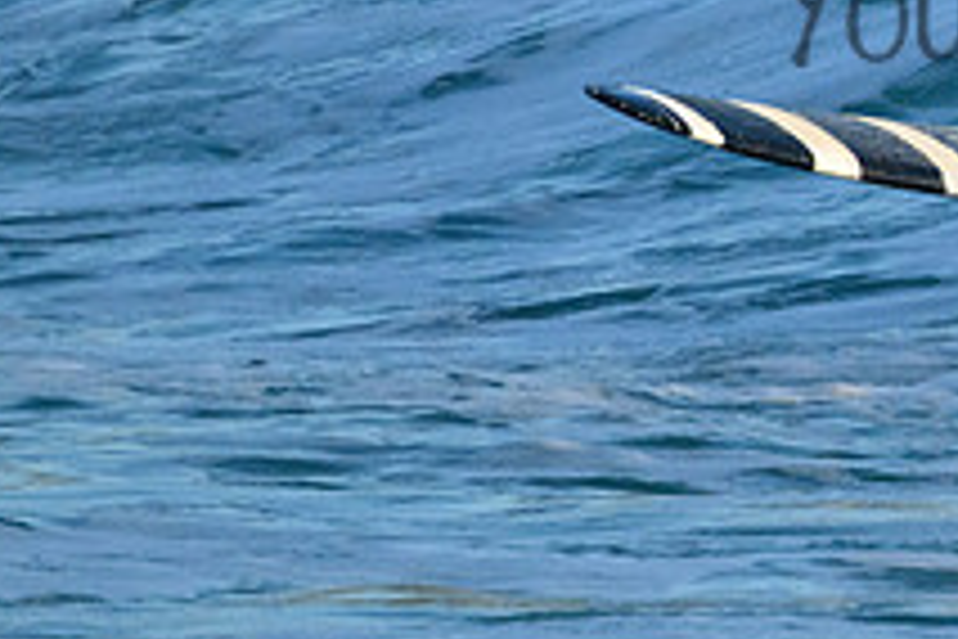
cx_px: 1237
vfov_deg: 0.6
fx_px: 57848
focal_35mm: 2174
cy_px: -43
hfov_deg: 0.9
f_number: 11
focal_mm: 800
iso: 3600
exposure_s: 1/2000
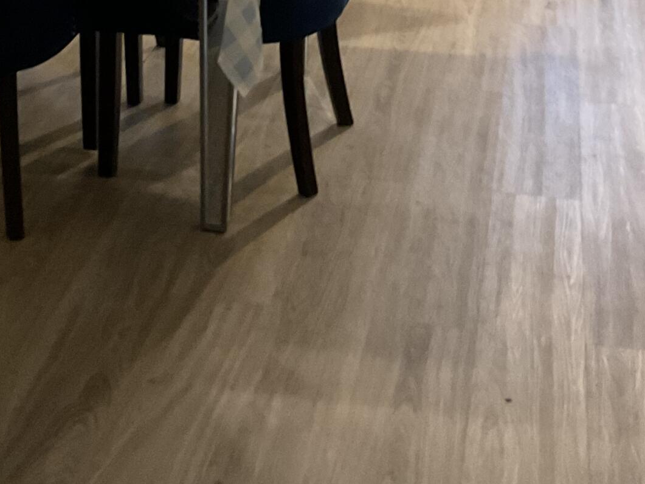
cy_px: -154
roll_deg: -0.3
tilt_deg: -10.5
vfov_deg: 16.9
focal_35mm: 82
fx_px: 1528
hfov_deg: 23.8
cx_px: 285
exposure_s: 1/40
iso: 250
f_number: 1.8
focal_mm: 3
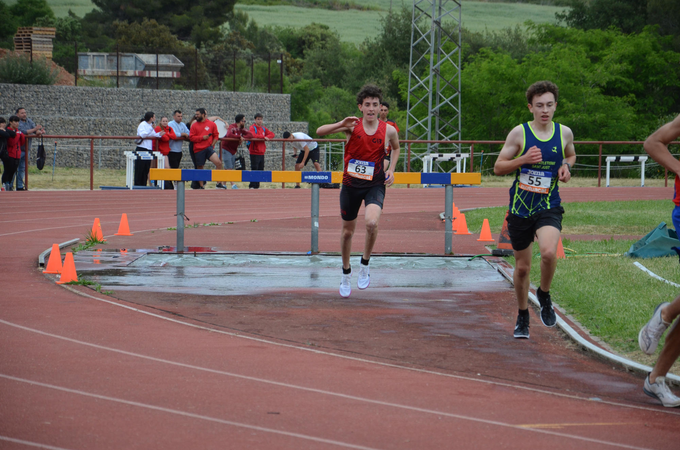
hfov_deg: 12.7
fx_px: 3044
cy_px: 224
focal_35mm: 162
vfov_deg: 8.5
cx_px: 343
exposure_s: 1/1000
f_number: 5.6
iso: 640
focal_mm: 105
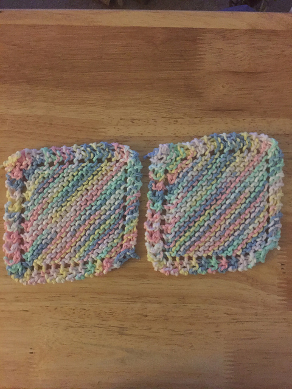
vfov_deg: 61.7
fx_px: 326
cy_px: 194
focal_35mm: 29
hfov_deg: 48.2
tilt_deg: -85.2
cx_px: 146
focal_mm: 4.15
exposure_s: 1/15
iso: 500
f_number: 2.2
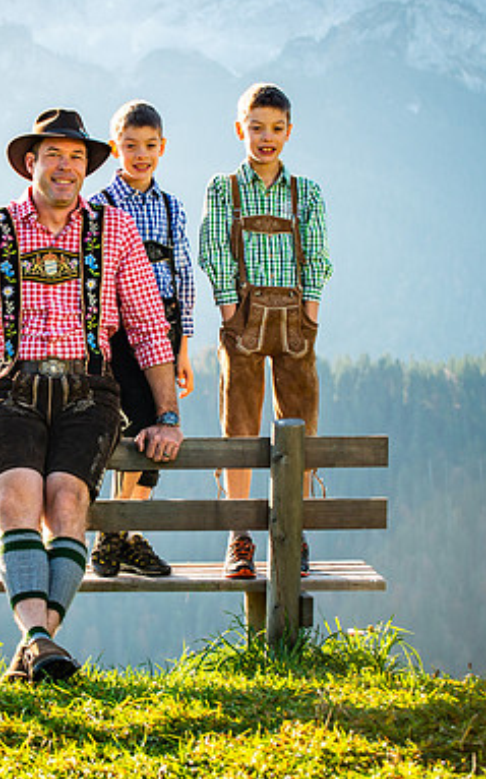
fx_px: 2885
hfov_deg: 9.6
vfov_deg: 15.4
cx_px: 77
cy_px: 390
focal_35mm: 136
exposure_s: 1/320
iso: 100
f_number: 6.3
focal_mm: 86
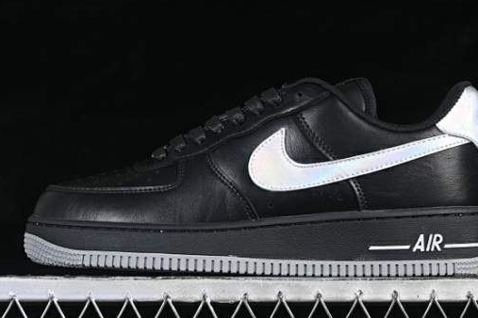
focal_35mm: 108
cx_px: 271
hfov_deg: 18.9
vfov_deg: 12.7
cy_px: 133
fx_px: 1434
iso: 160
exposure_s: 1/60
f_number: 6.3
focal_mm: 50
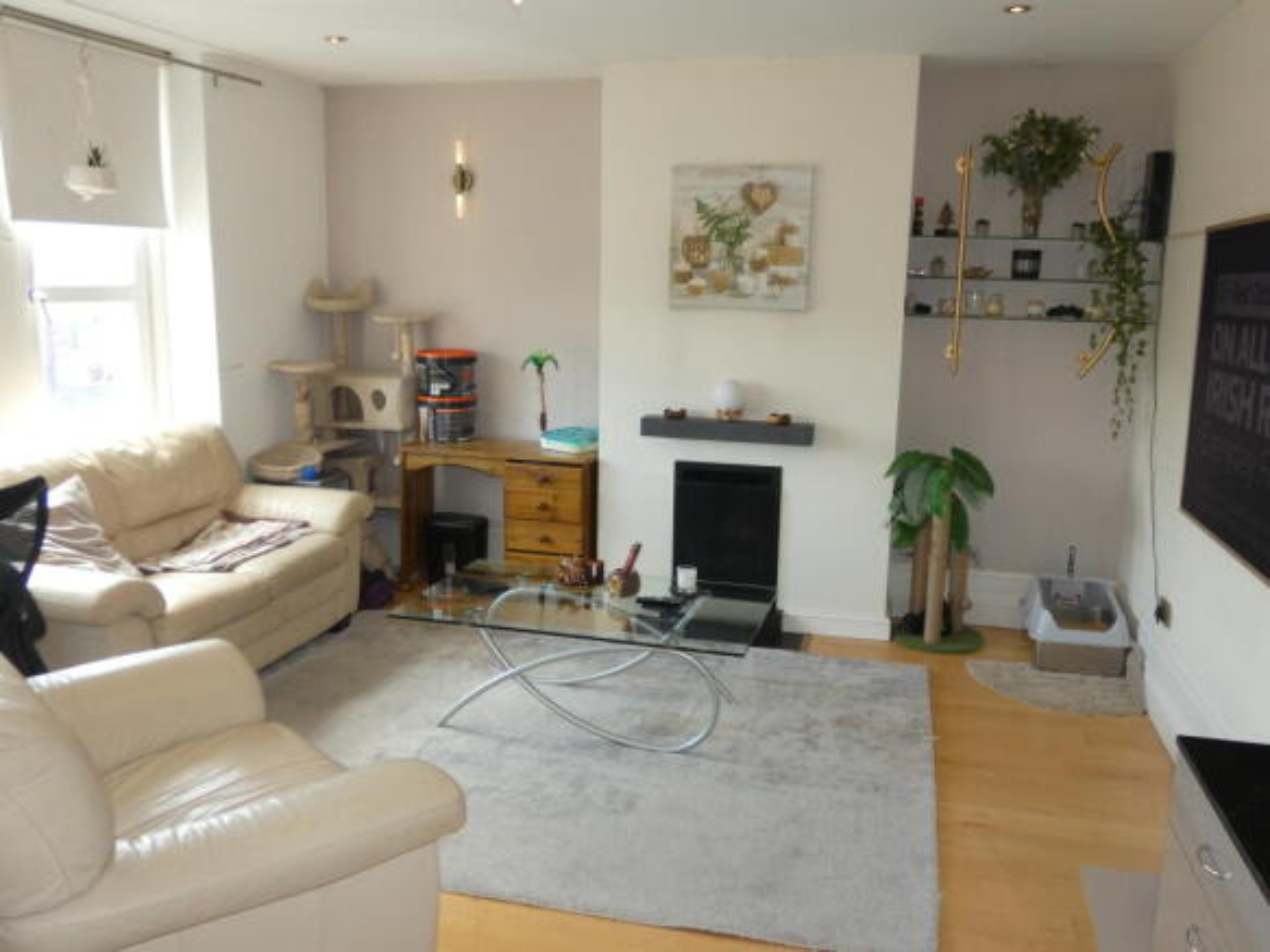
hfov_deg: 60.0
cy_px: 476
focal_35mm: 30
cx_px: 635
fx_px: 1100
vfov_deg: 46.8
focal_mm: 5.3
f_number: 3.3
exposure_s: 1/60
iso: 250
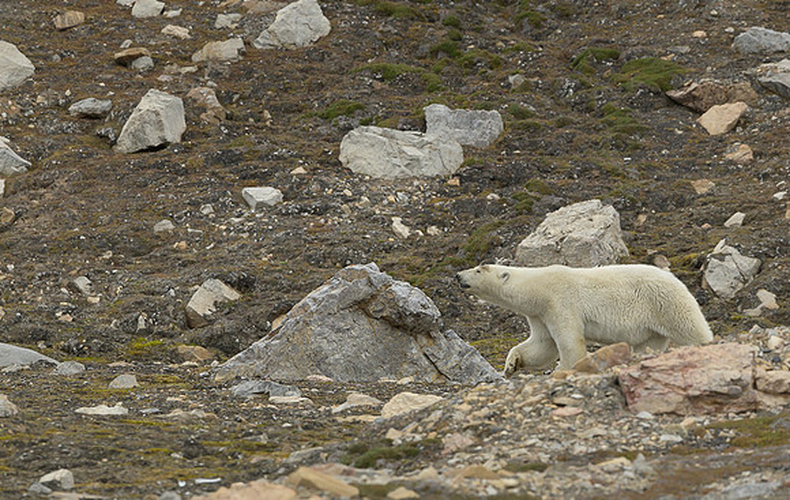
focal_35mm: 573
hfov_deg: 3.7
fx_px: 12389
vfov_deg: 2.3
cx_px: 387
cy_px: 251
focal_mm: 500
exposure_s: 1/2000
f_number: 6.3
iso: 2000
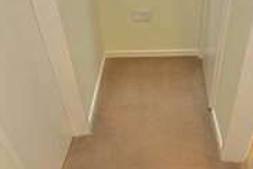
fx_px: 267
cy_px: 174
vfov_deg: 32.0
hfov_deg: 50.4
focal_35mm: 38
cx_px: 152
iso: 1600
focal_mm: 12
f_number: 5.6
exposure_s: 1/30
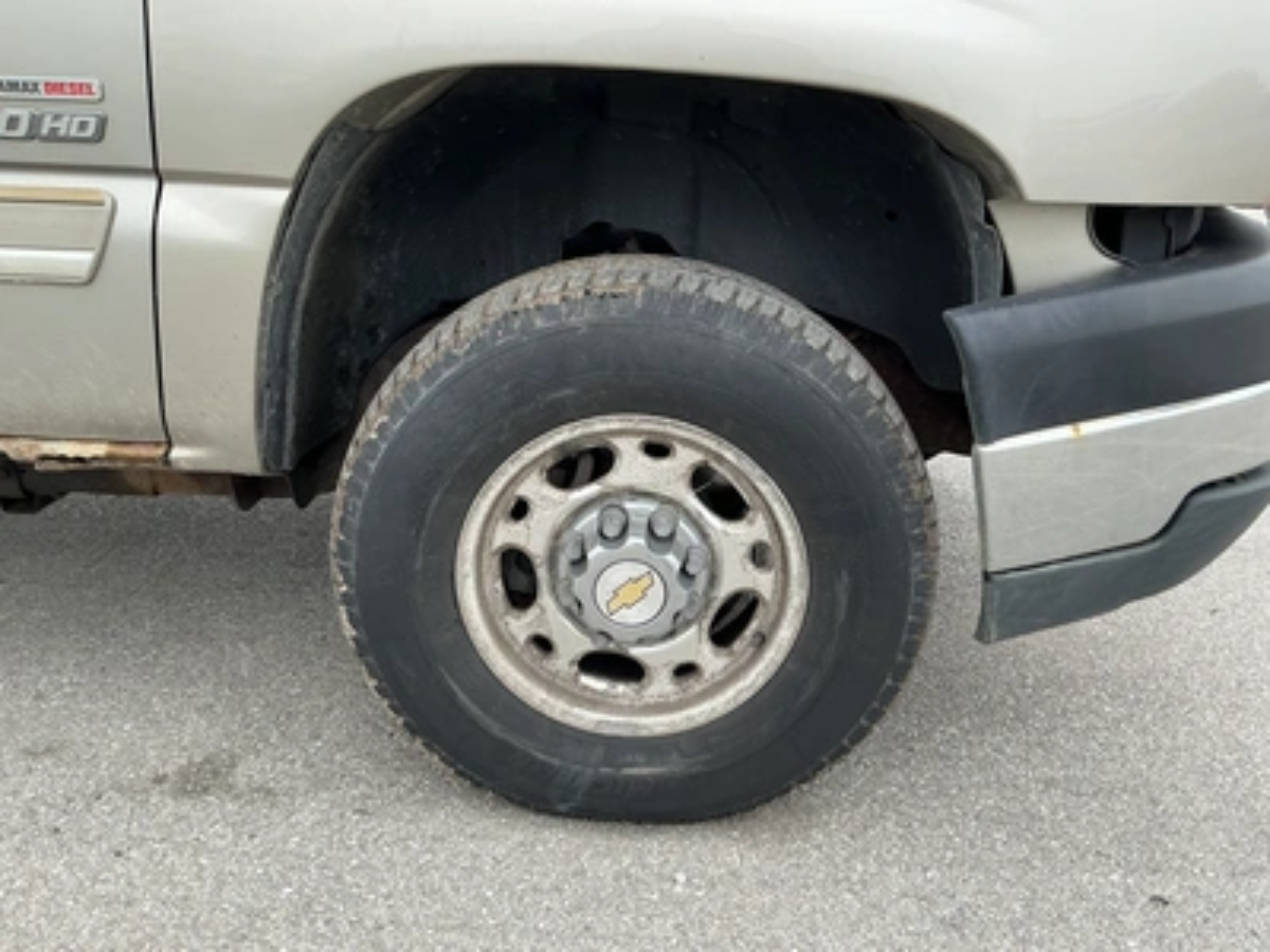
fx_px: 1027
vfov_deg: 49.7
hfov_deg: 63.4
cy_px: 476
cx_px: 635
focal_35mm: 28
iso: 20
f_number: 1.8
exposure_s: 1/154
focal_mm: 3
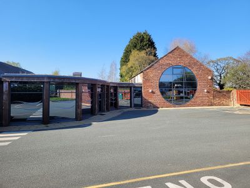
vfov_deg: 53.1
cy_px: 94
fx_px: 188
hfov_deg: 67.3
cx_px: 125
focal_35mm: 26
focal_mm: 5.4
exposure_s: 1/1380
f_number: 1.8
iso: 40
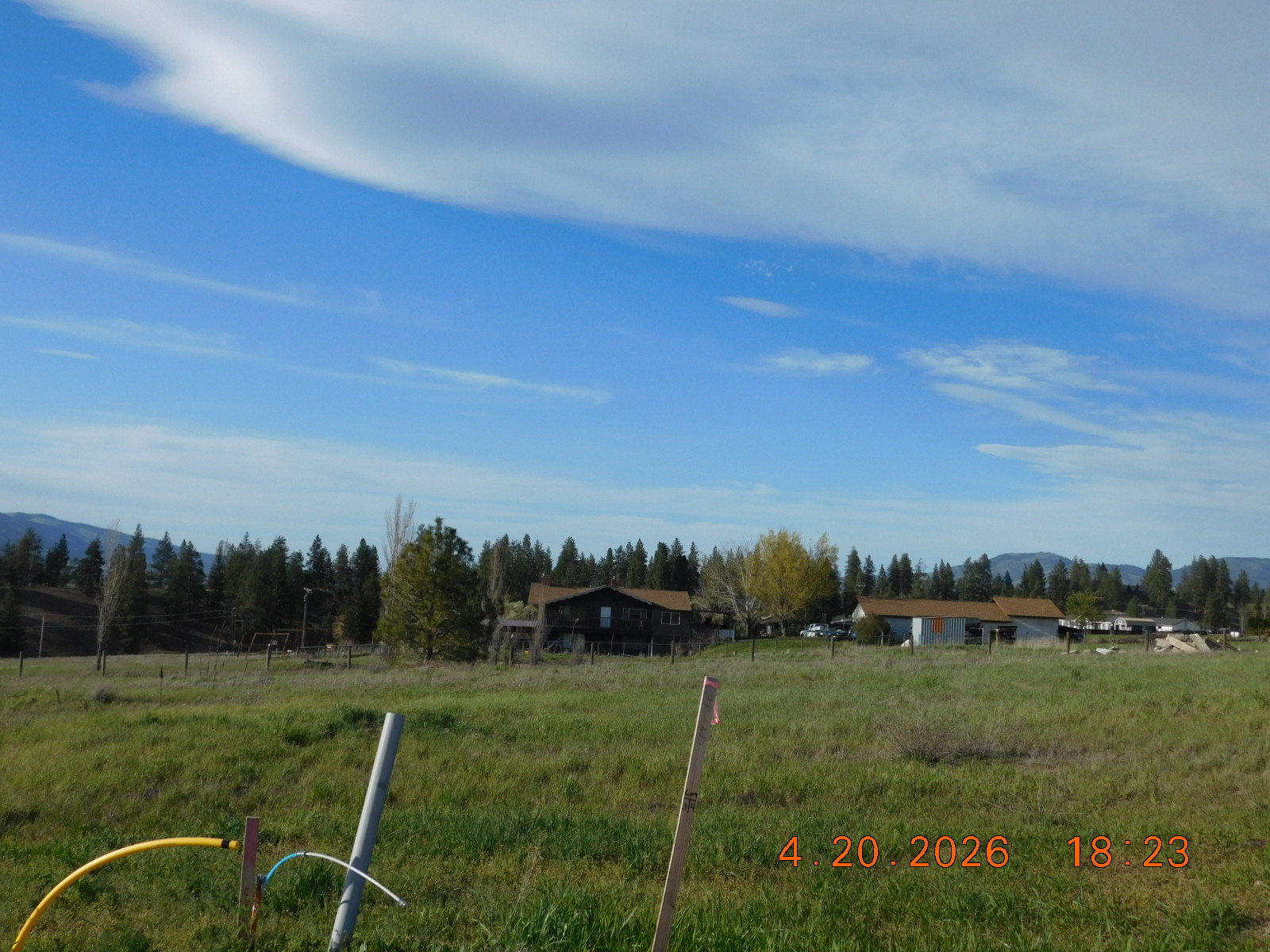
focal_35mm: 36
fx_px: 1321
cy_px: 476
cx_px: 635
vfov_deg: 39.7
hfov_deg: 51.4
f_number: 7
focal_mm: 6.3
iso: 125
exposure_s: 1/500
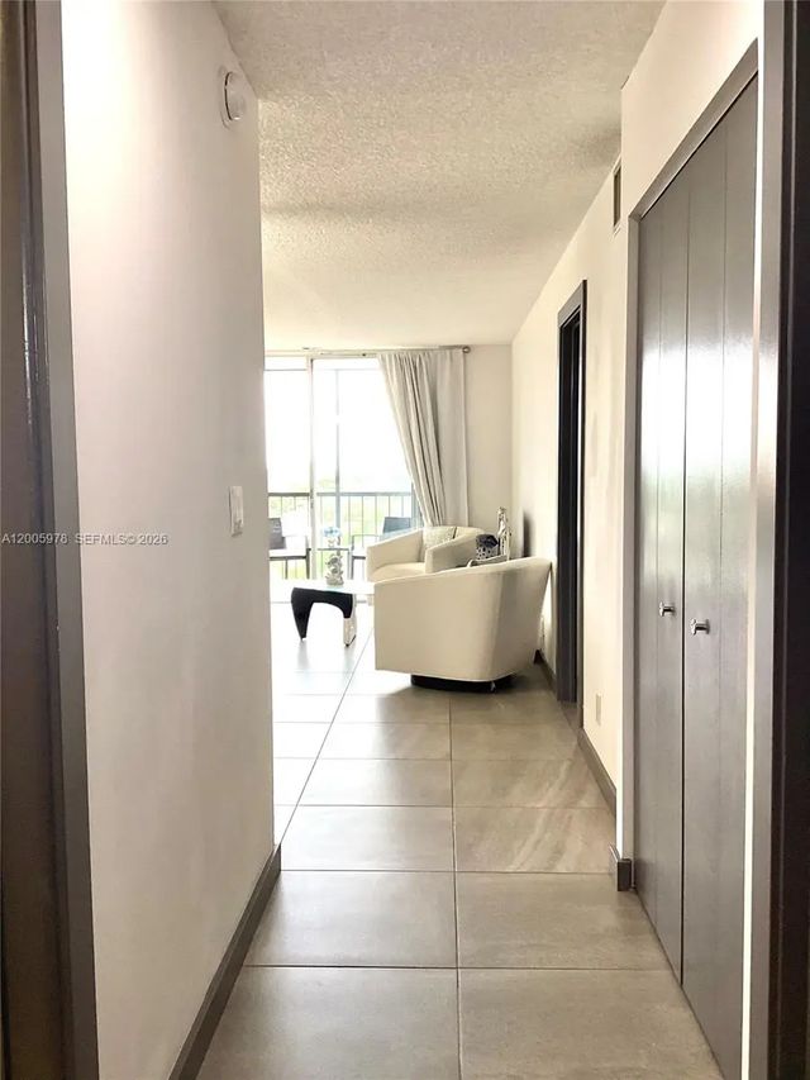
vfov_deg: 58.3
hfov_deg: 45.5
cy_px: 540
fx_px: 967
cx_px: 405
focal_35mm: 31
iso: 80
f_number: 2.4
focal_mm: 3.3
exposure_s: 1/120
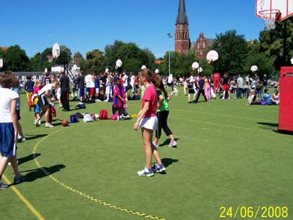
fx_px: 331
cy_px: 119
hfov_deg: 47.8
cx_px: 137
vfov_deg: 36.9
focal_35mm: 39
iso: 80
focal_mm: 5.6
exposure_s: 1/569
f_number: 5.1
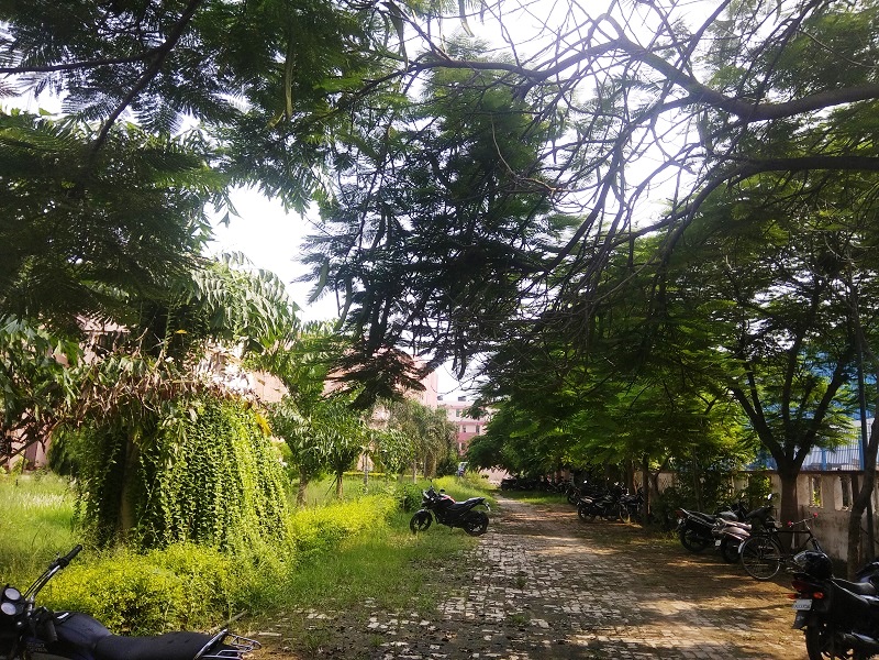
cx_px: 440
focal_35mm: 21
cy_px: 330
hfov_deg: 79.0
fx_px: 533
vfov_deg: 63.4
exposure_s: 1/573
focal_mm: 3.57
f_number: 2
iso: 100
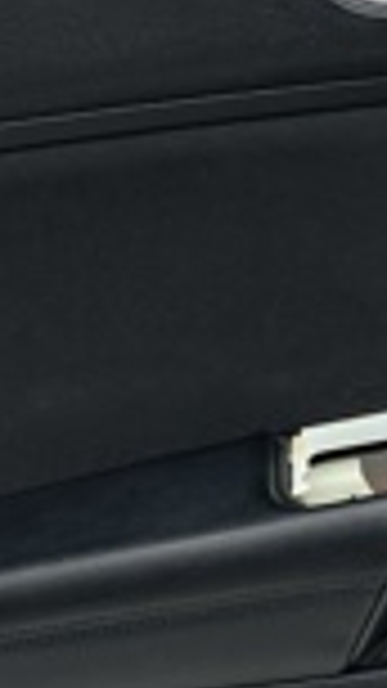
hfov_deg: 9.8
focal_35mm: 123
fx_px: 2245
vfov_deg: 17.4
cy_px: 407
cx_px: 351
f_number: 1.8
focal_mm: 4
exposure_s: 1/50
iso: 160
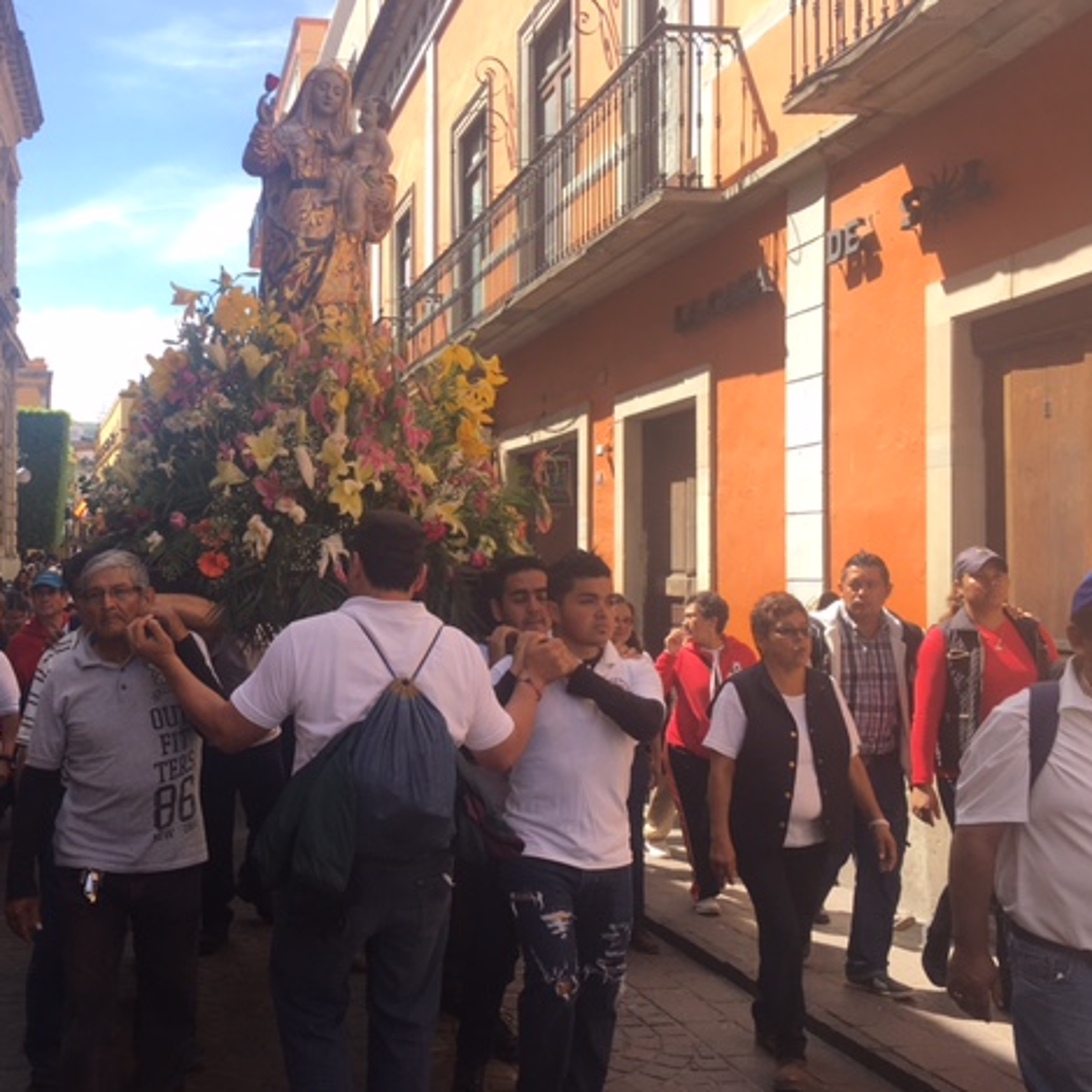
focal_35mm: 35
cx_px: 354
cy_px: 538
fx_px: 1249
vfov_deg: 47.2
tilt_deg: +1.6
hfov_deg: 46.4
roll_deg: +0.6
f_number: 2.2
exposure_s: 1/523
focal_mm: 4.15
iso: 25
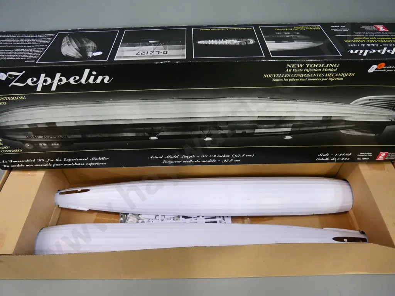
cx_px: 198
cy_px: 148
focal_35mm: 24
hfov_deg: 71.6
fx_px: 274
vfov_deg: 56.8
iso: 3200
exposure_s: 1/250
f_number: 3.5
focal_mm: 12
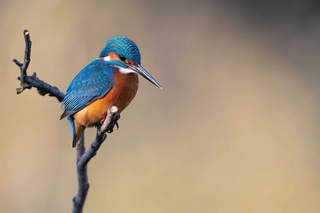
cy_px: 106
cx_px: 160
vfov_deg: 2.3
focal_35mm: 600
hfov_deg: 3.4
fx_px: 5333
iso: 1000
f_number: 5.6
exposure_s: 1/2000
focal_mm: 400
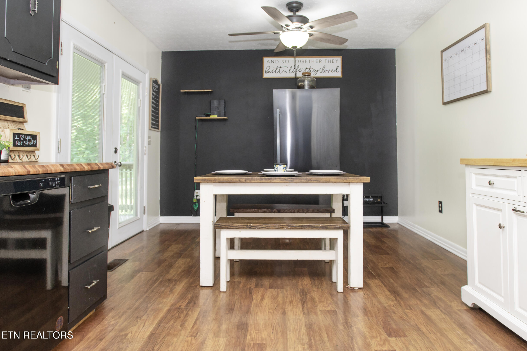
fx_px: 278
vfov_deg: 64.5
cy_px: 176
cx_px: 264
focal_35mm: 19
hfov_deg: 86.9
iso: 800
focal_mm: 19
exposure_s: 1/125
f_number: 4
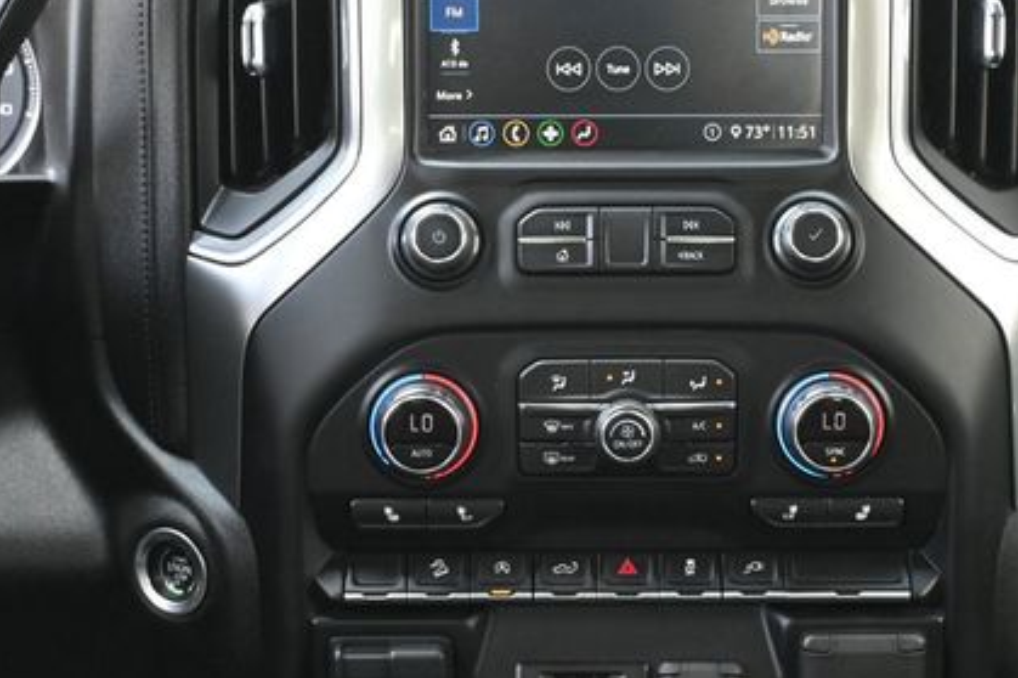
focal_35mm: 87
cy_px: 313
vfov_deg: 15.7
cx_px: 634
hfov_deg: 23.3
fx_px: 2459
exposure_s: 1/125
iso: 3200
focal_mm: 38
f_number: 5.6
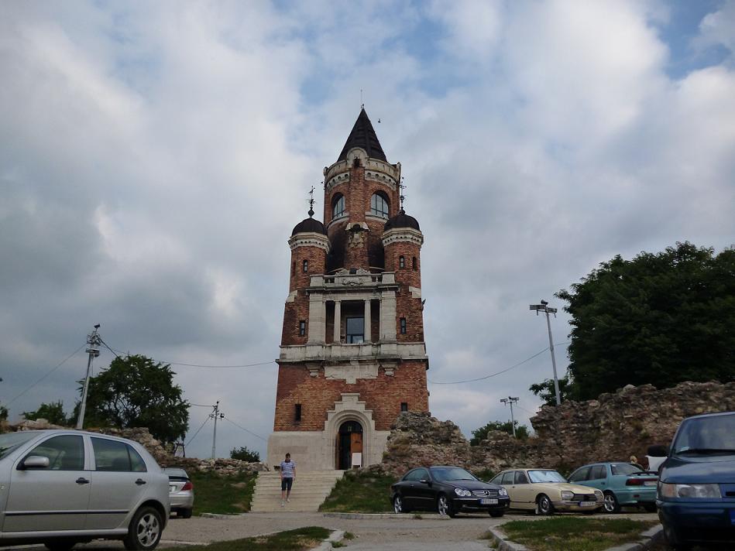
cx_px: 368
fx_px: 595
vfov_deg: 49.8
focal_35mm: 28
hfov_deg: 63.4
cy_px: 276
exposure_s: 1/100
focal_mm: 5
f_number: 9
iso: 160
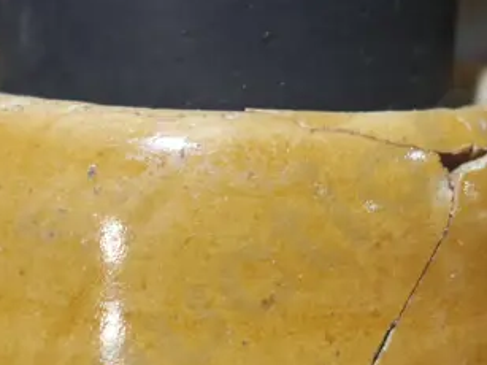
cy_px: 321
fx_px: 1688
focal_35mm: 120
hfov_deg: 16.4
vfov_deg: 12.3
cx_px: 201
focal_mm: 18
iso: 800
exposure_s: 1/60
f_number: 4
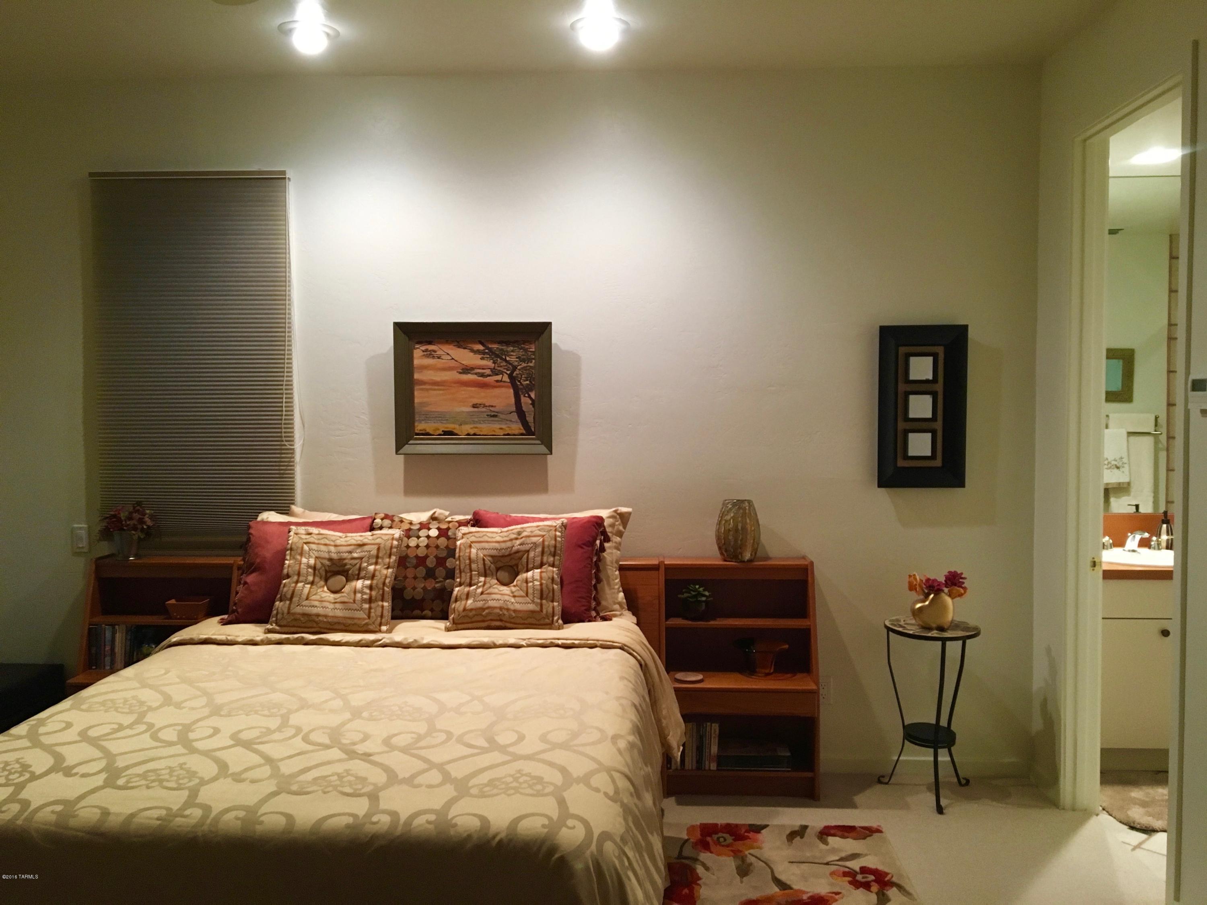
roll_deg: +1.3
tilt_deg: -3.3
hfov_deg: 61.7
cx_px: 604
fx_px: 1011
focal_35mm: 29
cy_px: 452
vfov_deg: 48.2
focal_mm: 4.15
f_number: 2.2
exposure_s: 1/30
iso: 160
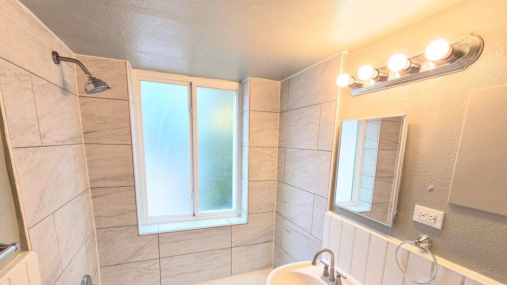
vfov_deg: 65.8
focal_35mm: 16
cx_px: 260
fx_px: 215
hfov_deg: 99.3
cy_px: 183
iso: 50
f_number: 2.2
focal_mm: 2.2
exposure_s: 1/205
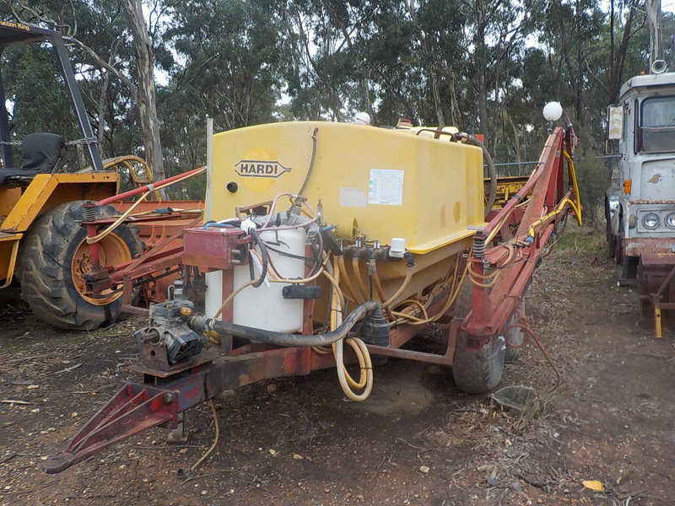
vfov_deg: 46.8
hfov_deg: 60.0
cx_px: 338
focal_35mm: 30
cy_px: 253
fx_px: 585
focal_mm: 4.1
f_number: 3.3
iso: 125
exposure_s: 1/40
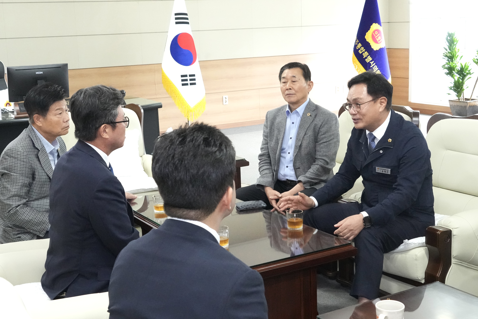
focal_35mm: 49
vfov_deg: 27.5
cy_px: 160
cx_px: 239
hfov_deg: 40.3
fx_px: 651
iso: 8000
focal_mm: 33
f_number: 8
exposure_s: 1/80
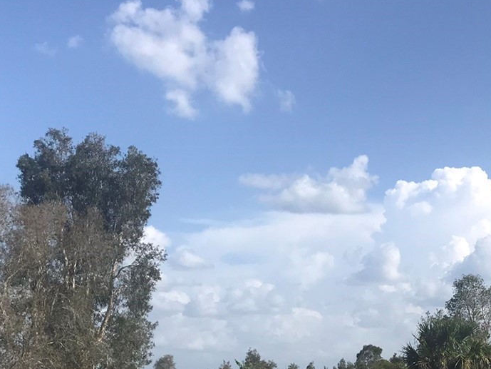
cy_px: 316
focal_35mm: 65
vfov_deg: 22.2
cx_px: 472
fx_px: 922
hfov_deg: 28.3
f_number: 1.8
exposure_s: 1/3096
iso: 20
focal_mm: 3.99
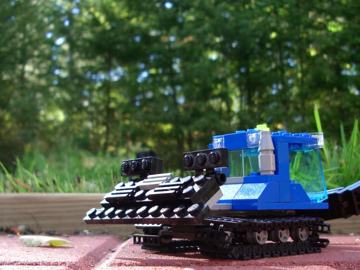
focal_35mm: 54
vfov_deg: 26.7
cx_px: 200
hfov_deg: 35.5
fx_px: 562
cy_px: 197
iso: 100
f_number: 2.6
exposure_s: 1/125
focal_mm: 5.8
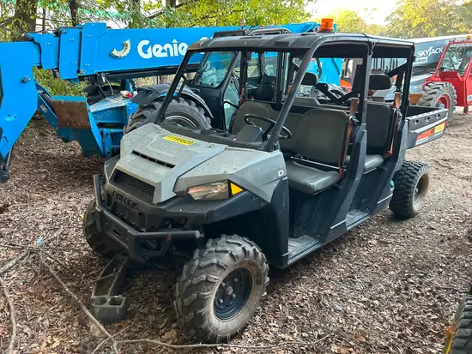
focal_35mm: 26
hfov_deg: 67.3
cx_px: 236
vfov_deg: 53.1
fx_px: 355
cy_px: 177
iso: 320
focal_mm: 5.7
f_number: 1.5
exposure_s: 1/60
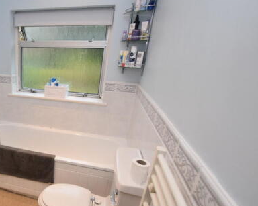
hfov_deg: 62.0
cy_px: 126
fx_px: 183
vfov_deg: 58.2
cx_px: 39
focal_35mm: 24
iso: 800
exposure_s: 1/125
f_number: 5.6
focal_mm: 10
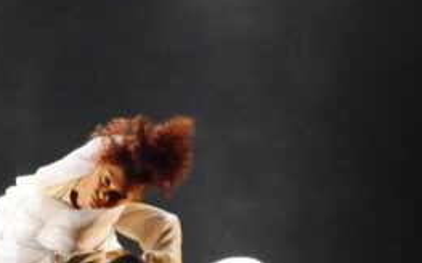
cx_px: 37
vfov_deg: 5.6
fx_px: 2689
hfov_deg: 8.9
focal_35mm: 234
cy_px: 275
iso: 6400
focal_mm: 62
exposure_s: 1/60
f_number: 5
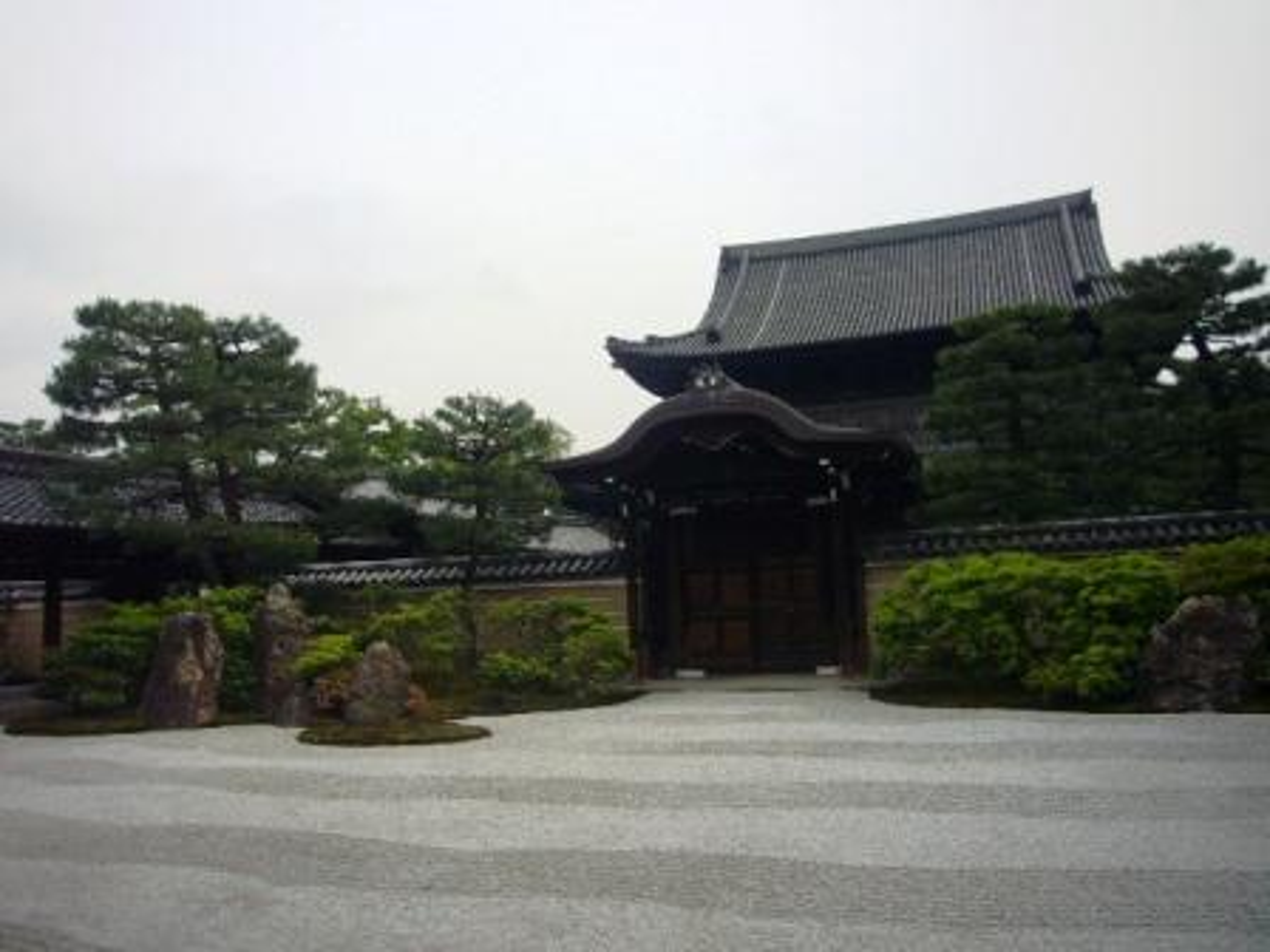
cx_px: 635
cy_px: 476
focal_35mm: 28
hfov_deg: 63.4
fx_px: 1027
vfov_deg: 49.7
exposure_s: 1/400
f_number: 5.6
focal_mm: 4.6
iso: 80
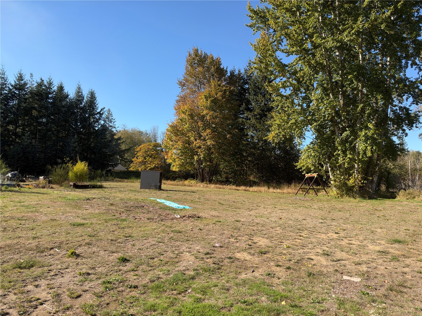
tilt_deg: +3.1
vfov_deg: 56.8
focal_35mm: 24
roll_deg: -2.1
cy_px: 158
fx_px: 293
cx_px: 211
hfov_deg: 71.6
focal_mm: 6.93
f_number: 1.8
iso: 64
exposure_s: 1/2146
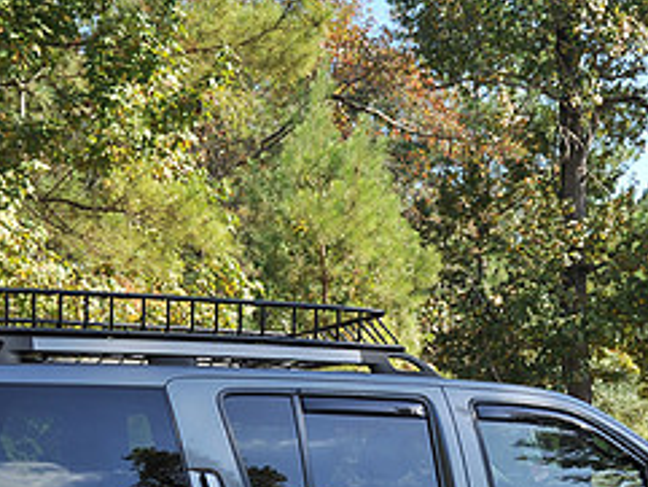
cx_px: 360
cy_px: 463
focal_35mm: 74
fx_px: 1386
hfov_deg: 26.3
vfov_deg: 19.5
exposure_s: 1/500
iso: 200
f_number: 5.6
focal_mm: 32
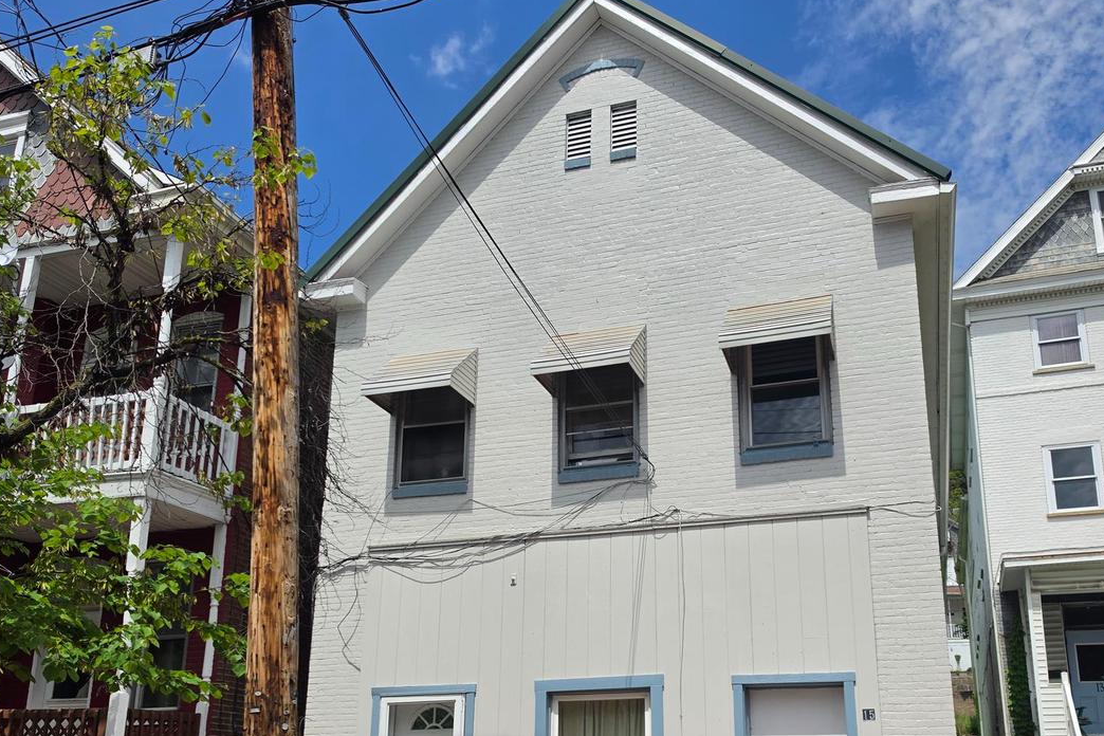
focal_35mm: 33
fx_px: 1012
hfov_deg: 57.1
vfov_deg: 39.3
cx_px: 610
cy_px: 509
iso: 40
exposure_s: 1/7939
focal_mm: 6.5
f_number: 1.4
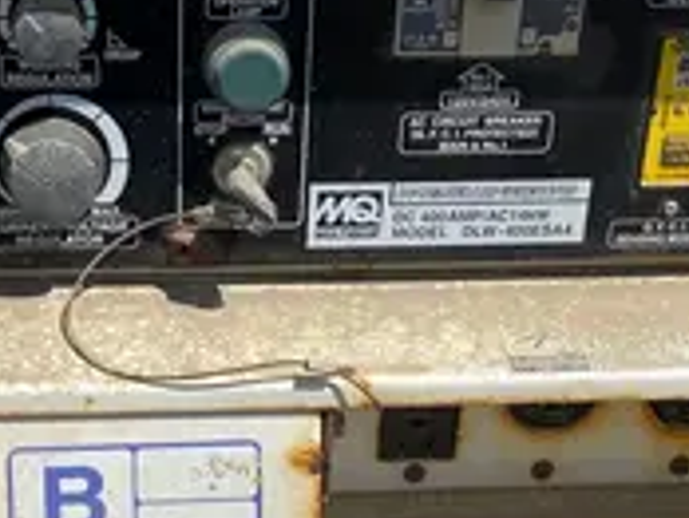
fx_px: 1634
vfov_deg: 17.9
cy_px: 405
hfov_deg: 23.7
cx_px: 226
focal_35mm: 82
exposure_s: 1/5747
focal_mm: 4.25
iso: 32
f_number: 1.8
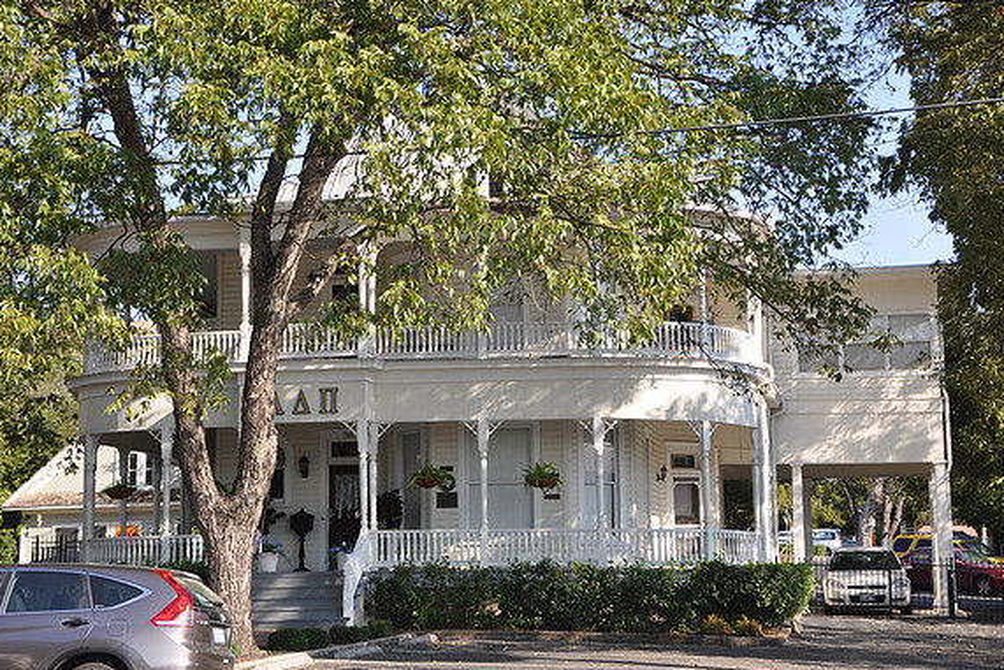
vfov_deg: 18.7
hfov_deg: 27.7
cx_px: 503
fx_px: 2036
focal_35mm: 73
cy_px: 335
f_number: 6.3
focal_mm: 48
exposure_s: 1/160
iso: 200
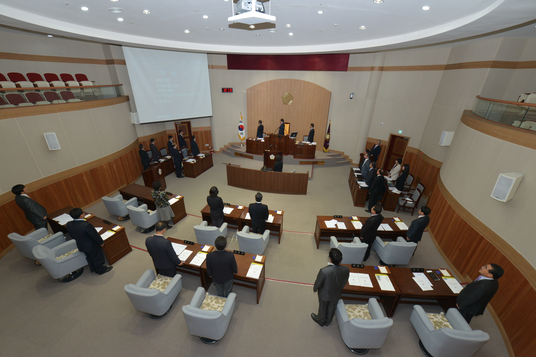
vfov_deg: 81.2
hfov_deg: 104.3
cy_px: 178
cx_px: 268
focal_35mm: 14
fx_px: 208
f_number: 7.1
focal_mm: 14
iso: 800
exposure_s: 1/60
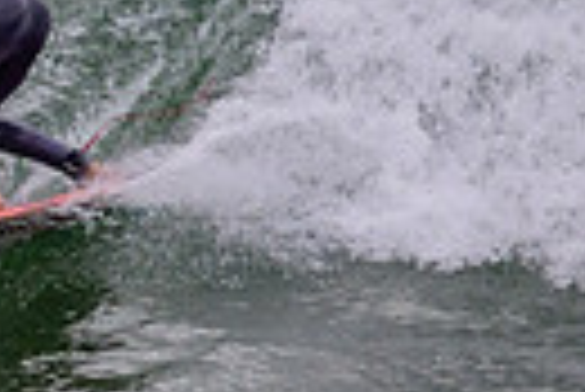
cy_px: 128
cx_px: -567
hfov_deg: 0.6
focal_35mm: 3564
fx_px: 57979
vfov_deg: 0.4
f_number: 11
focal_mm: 800
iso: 1400
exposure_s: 1/2000
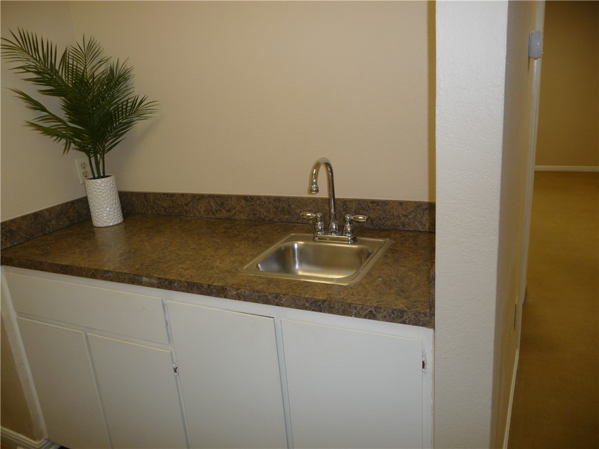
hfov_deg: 63.4
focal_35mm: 28
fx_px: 485
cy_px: 224
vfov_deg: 49.7
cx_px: 300
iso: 100
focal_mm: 4.7
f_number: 3.3
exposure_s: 1/30
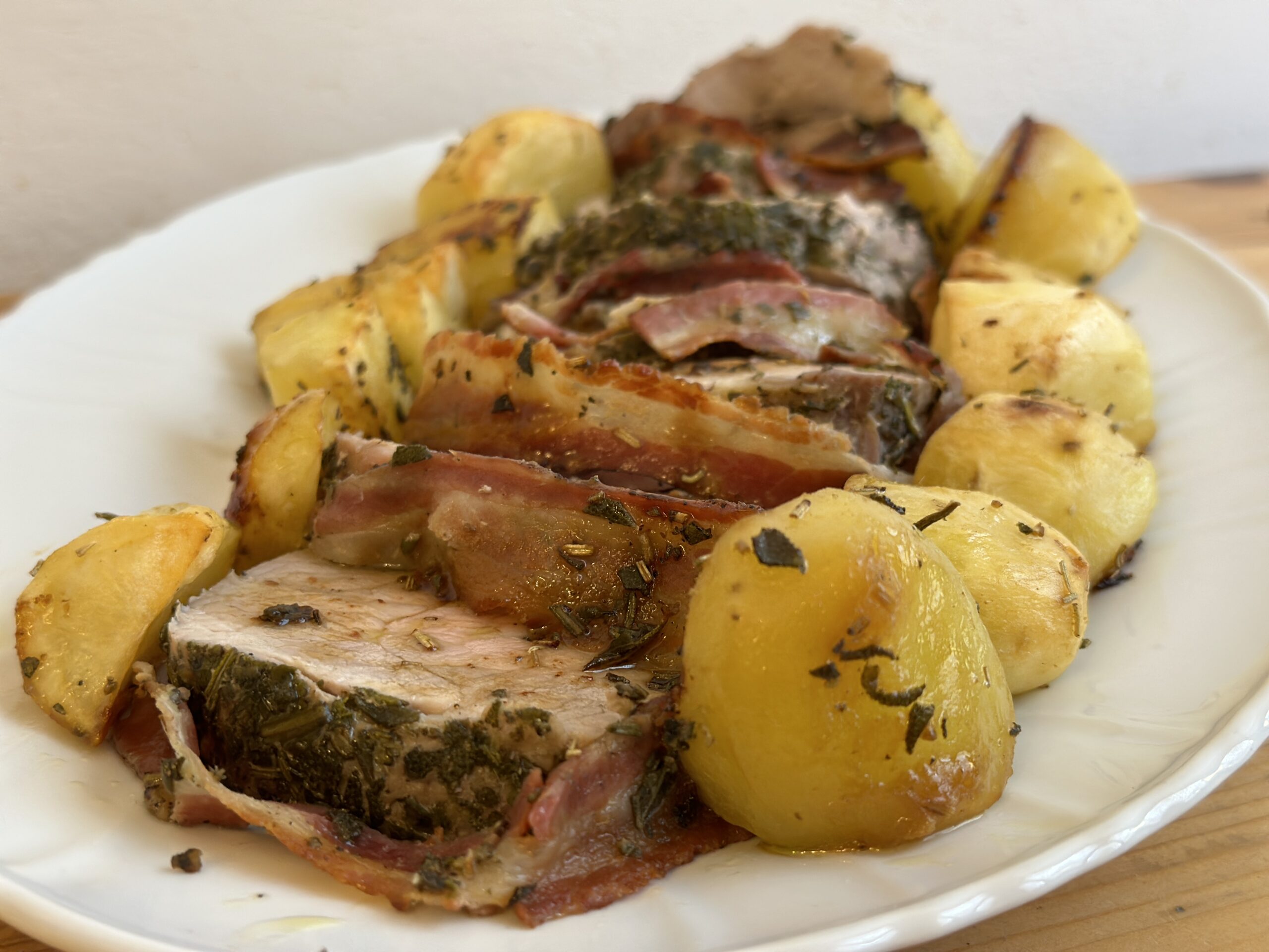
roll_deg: +0.3
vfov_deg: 30.3
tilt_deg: -24.9
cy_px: 476
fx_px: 1760
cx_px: 634
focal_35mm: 48
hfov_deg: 39.7
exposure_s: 1/50
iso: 160
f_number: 1.78
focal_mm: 6.86
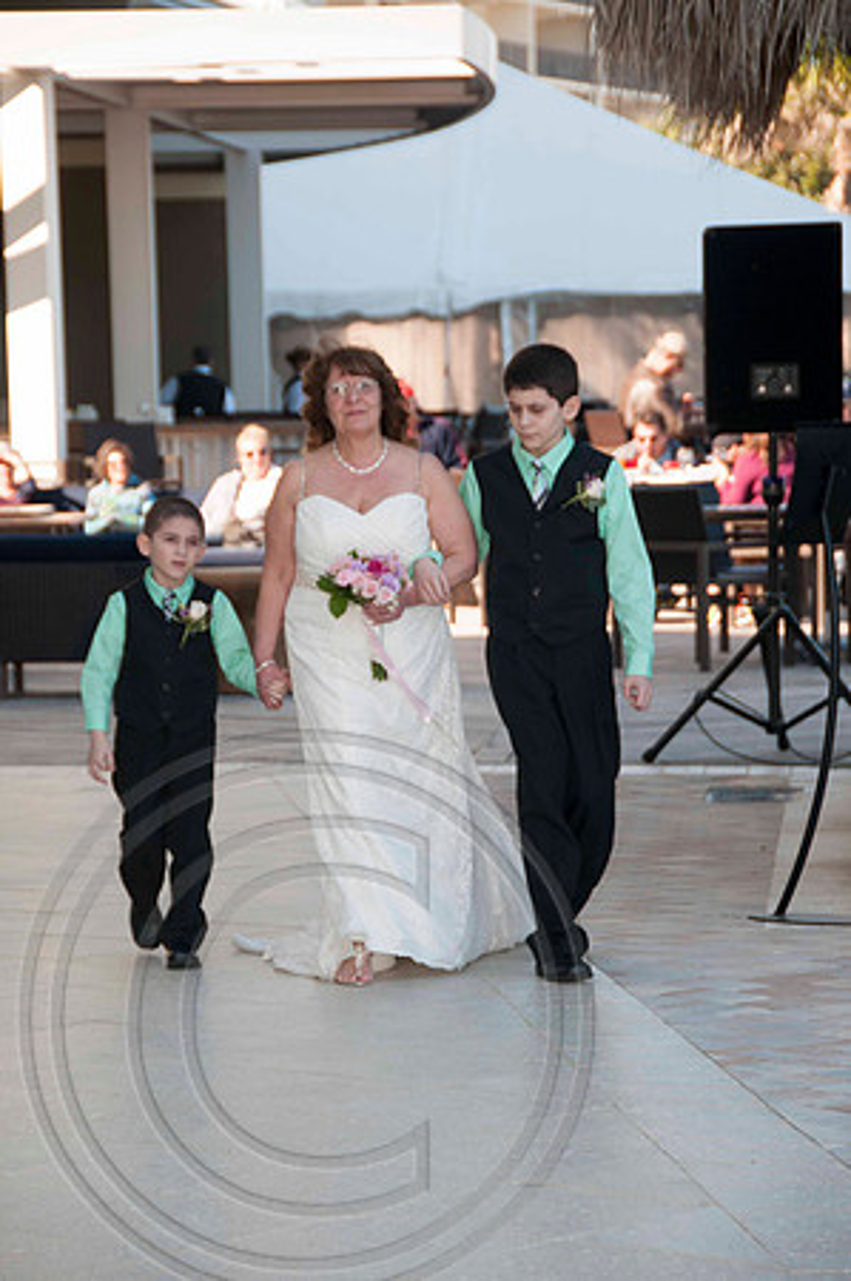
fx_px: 5597
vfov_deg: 13.1
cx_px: 426
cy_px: 640
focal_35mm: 158
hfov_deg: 8.7
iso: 100
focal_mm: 105
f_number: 5.6
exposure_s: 1/200
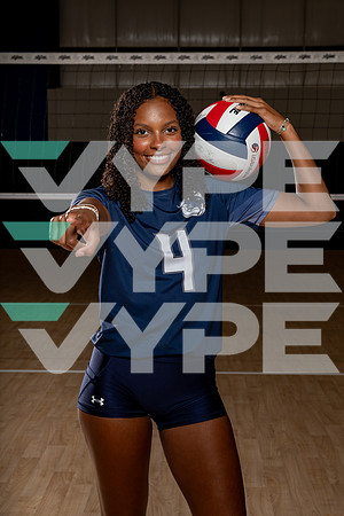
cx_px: 172
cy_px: 258
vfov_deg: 34.5
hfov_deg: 23.4
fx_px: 831
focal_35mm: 58
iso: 100
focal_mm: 58
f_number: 8
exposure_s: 1/250
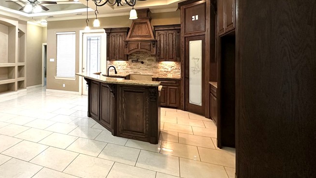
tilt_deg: +0.4
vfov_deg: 46.6
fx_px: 201
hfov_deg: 71.3
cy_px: 54
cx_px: 81
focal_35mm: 24
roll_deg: -0.6
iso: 160
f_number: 2.2
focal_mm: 2.22
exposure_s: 1/60
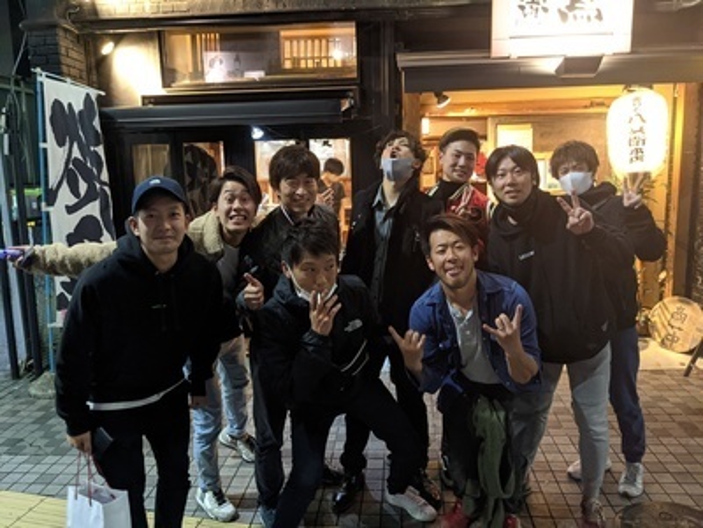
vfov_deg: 51.4
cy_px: 264
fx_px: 548
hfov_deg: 65.3
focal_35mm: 27
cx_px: 352
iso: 535
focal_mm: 4.38
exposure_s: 1/24
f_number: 1.73
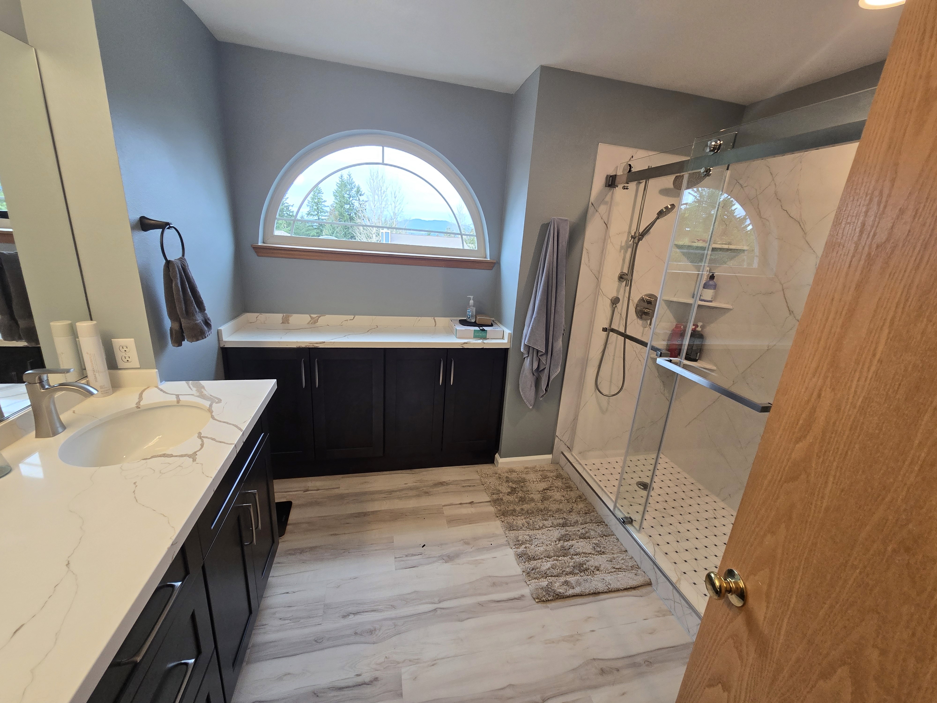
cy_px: 352
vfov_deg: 89.9
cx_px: 468
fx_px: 352
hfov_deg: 106.2
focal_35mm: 13
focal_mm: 2.2
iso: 160
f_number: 2.2
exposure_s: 1/60
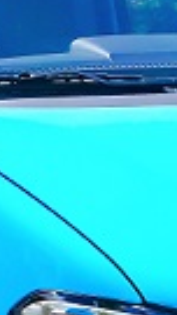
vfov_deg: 7.1
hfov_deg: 3.9
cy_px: 89
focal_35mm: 303
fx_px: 2527
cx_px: -263
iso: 320
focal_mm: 31
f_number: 7.1
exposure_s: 1/640
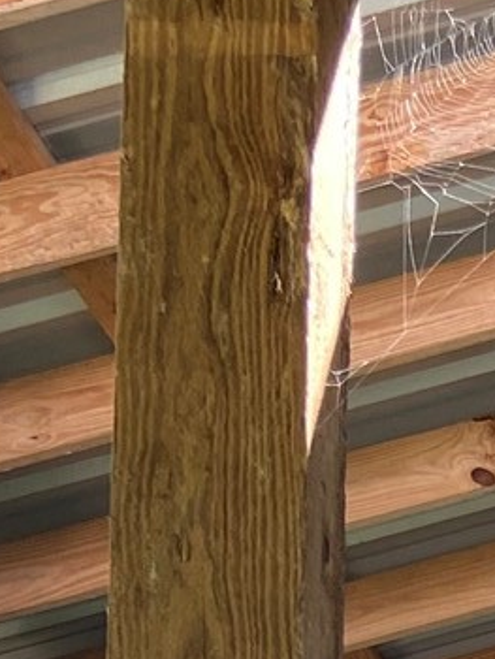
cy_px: 1478
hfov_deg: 9.2
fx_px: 2895
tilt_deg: +3.9
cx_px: 984
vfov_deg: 11.2
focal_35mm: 152
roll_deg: -1.0
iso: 32
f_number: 1.8
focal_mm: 4.25
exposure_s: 1/121
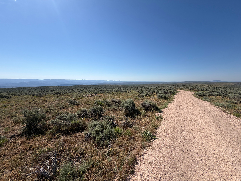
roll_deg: +0.9
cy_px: 90
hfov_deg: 102.1
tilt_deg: -5.9
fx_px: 97
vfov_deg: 85.7
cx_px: 120
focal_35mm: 14
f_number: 2.2
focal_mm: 2.22
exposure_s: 1/1339
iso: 20
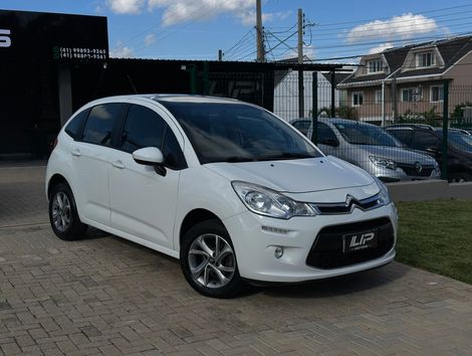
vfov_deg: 30.3
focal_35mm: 48
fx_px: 655
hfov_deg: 39.6
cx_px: 236
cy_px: 178
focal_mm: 6.86
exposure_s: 1/18868
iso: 80
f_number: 1.78
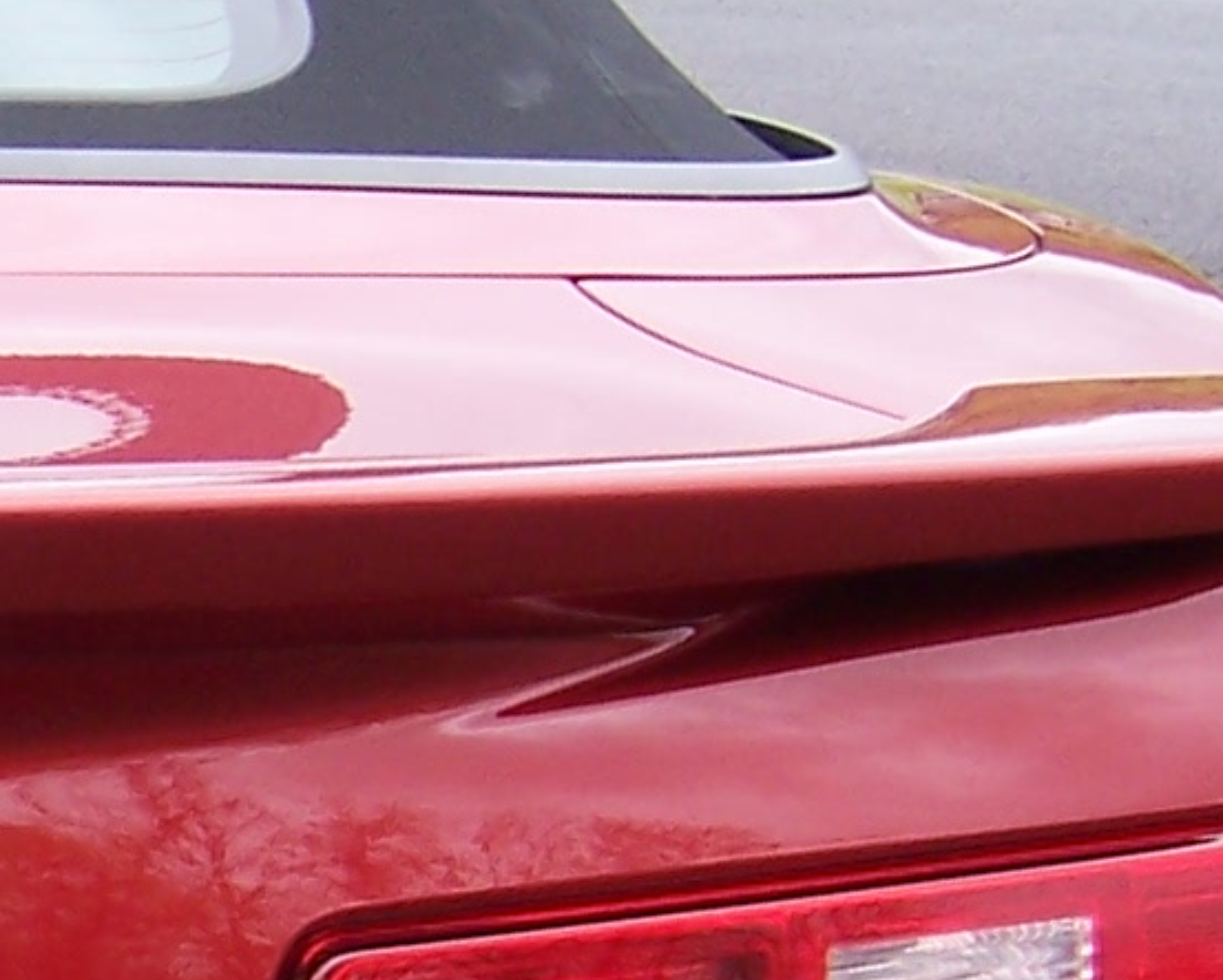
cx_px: -876
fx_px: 5432
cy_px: 1168
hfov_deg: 12.0
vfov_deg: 10.1
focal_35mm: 150
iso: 80
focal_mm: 5.5
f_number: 3.4
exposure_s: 1/180
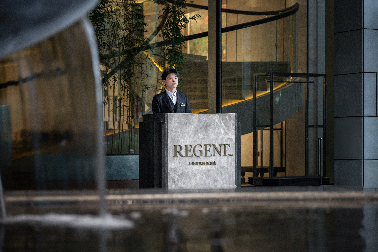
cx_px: 189
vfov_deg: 15.0
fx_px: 955
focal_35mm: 91
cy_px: 126
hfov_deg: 22.4
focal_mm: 91
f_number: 4
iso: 320
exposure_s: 1/13
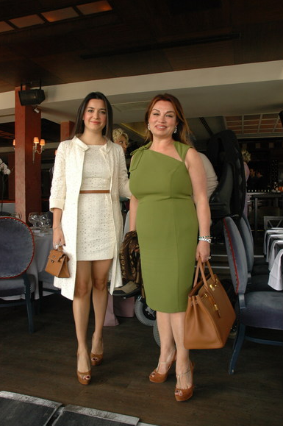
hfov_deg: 46.3
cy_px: 216
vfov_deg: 65.5
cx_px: 144
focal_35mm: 28
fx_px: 331
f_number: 5.6
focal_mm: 18
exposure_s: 1/125
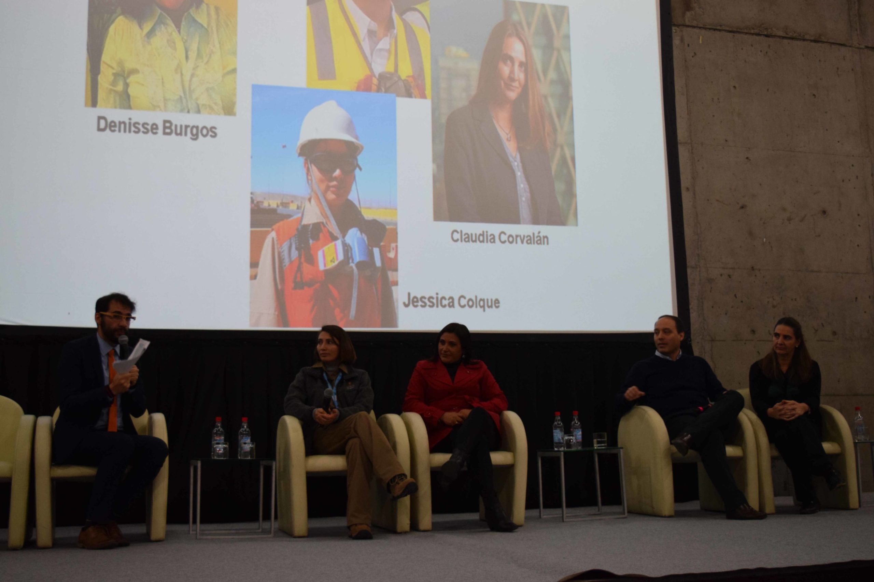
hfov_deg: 45.0
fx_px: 1056
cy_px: 291
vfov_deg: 30.8
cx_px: 437
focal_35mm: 44
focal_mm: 29
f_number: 4.2
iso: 1000
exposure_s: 1/60
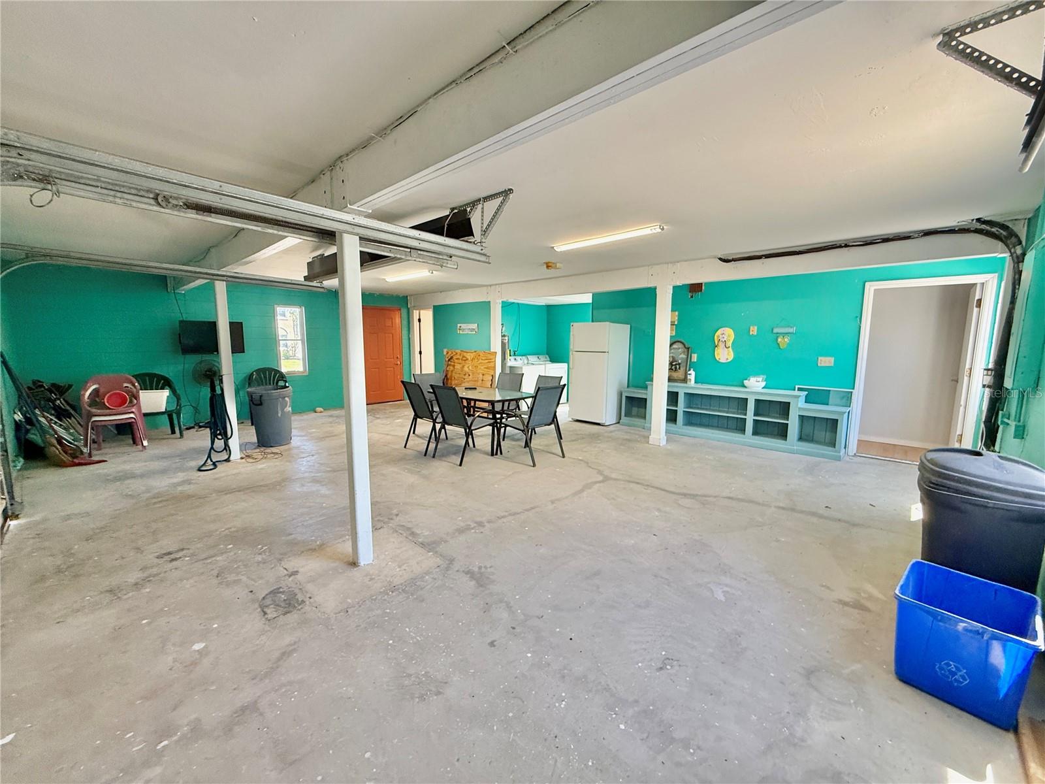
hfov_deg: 102.1
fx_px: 423
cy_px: 392
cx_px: 522
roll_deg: -1.1
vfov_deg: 85.7
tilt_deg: -6.4
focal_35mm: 14
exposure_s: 1/120
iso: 250
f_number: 2.2
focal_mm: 2.22
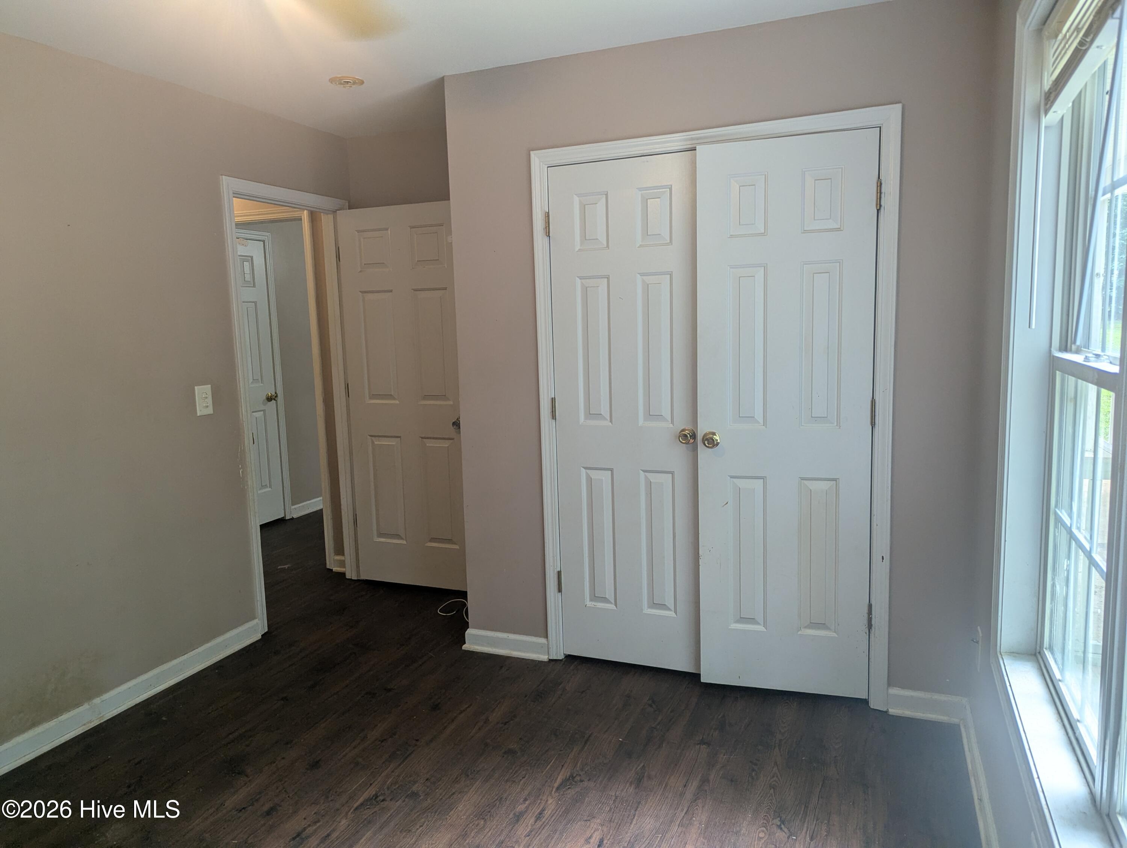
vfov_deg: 56.9
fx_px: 782
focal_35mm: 24
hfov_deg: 71.5
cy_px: 424
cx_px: 564
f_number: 1.85
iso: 74
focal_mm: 6.81
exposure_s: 1/56
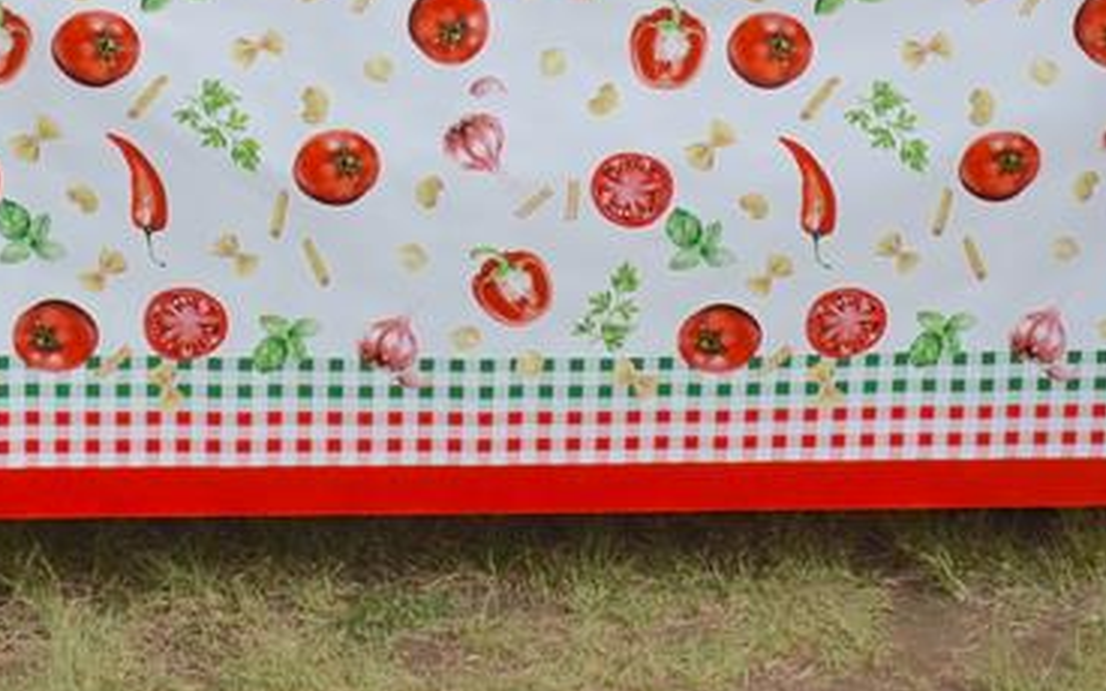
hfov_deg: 15.5
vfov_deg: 9.3
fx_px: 4069
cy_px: -490
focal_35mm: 135
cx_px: 505
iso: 140
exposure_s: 1/250
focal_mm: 20
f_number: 8
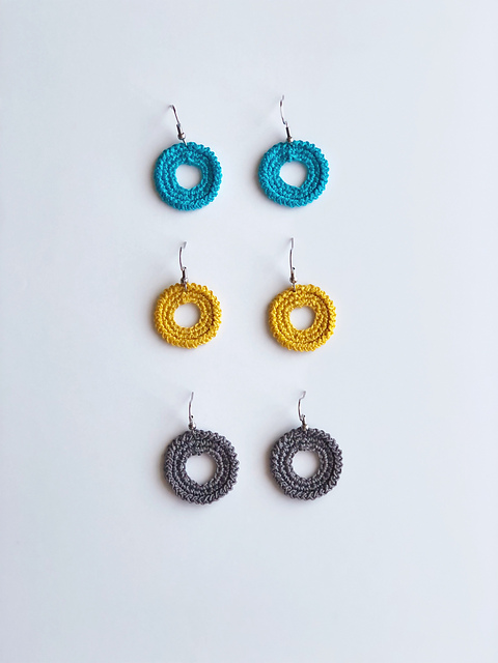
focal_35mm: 57
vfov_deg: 33.8
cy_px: 332
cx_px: 249
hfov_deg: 25.7
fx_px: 1093
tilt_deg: -87.2
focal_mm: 6.6
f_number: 2.8
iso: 32
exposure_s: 1/30
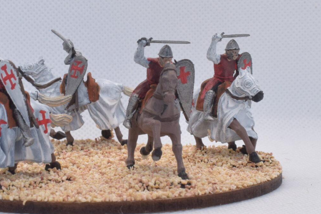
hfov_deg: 19.0
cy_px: 81
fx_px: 954
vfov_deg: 12.8
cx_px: 105
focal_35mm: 107
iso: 800
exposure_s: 1/60
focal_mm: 28
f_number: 18
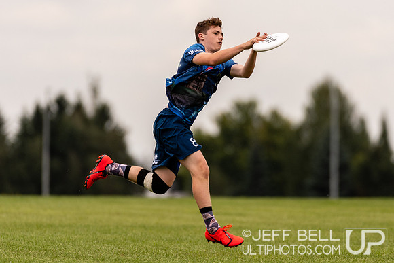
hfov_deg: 3.0
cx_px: 223
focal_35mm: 690
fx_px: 7549
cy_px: 90
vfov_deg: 2.0
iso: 250
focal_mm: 350
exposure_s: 1/1250
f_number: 4
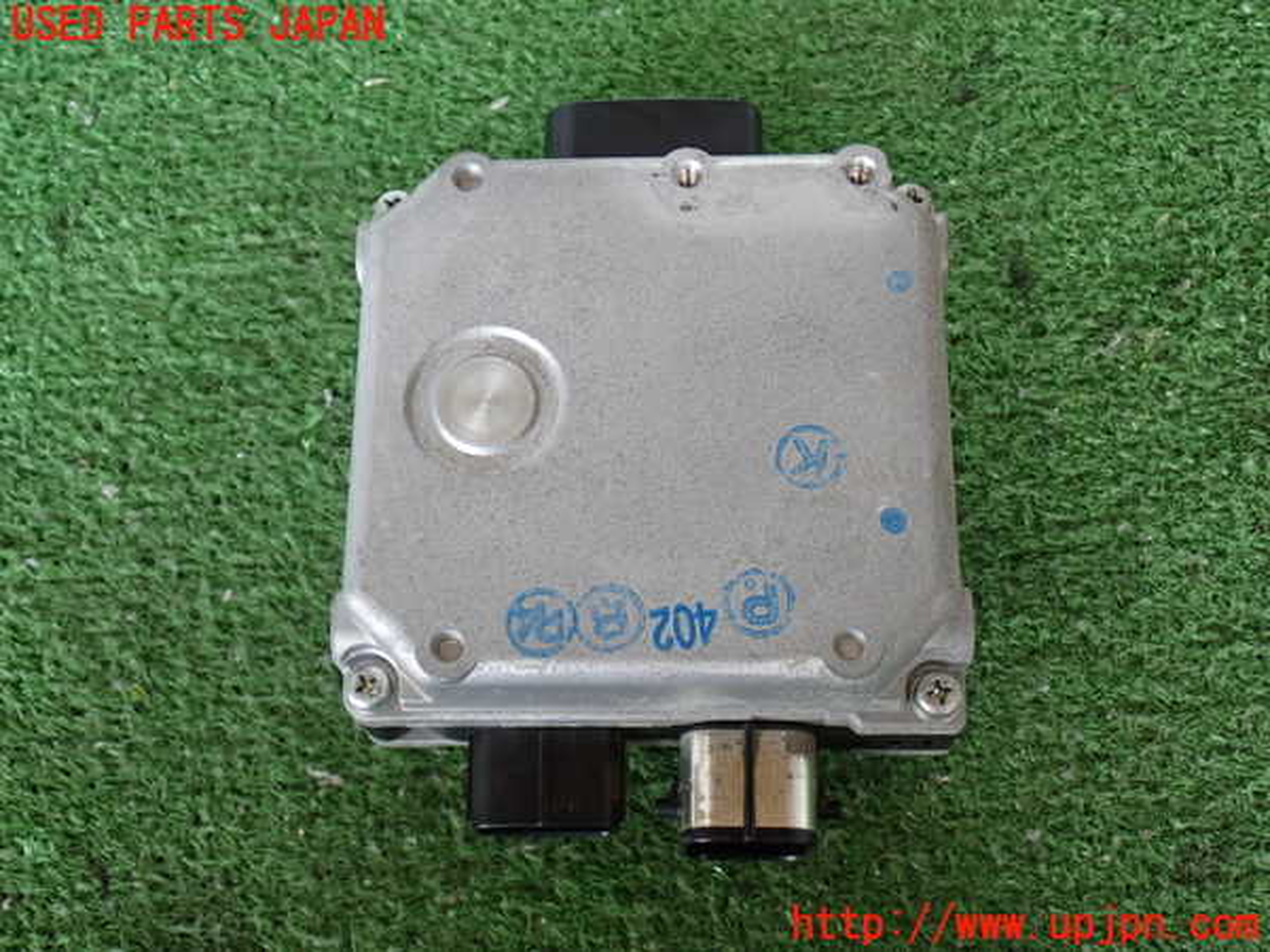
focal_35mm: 47
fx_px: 1724
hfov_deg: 40.4
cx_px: 635
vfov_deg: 30.9
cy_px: 476
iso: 400
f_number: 3.1
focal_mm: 8.4
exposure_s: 1/50
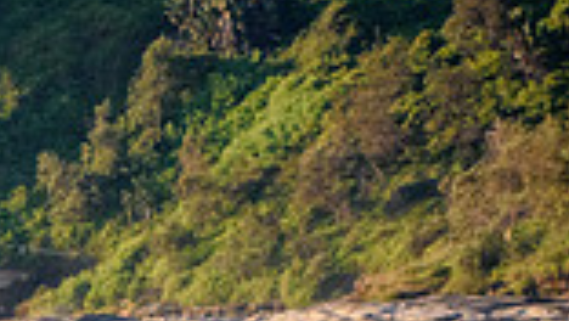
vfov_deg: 1.3
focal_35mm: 921
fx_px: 13905
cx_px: -390
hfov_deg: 2.3
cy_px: 334
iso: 800
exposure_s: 1/2000
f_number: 5.6
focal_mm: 155
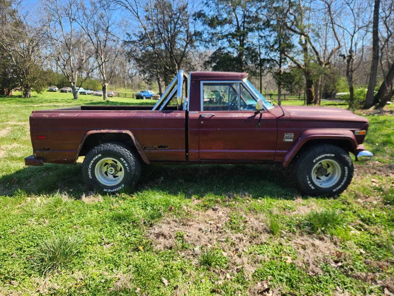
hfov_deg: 73.9
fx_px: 262
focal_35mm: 23
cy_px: 148
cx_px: 197
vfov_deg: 58.9
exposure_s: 1/455
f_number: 1.8
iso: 20
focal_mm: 5.4
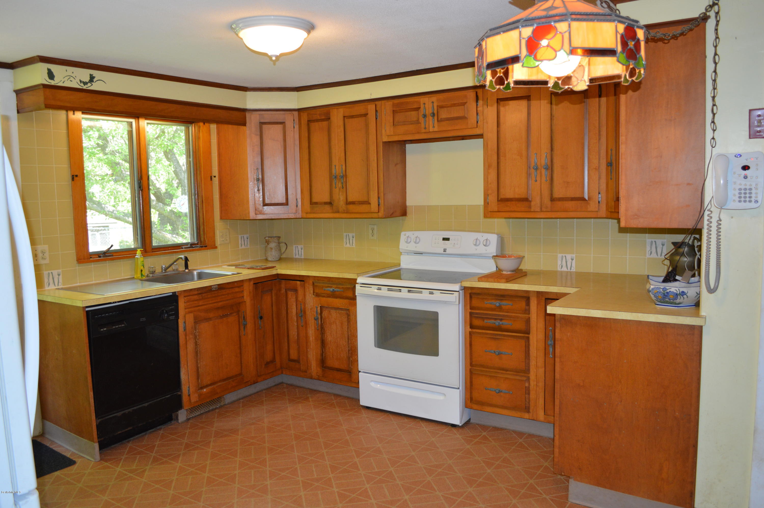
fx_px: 572
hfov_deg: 67.4
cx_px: 382
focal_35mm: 27
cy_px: 254
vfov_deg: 47.8
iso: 400
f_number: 4
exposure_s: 1/60
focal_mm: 18
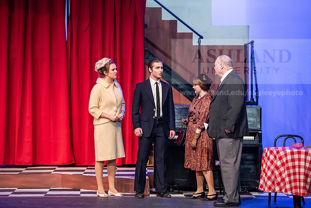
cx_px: 156
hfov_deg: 14.7
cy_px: 104
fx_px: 1210
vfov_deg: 9.8
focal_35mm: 140
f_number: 3.2
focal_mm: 140
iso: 2500
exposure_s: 1/200
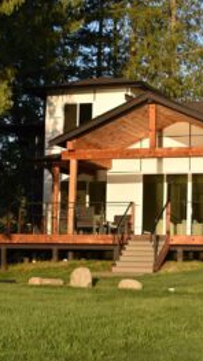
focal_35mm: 91
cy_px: 180
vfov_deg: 23.4
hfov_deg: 13.3
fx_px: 871
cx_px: 100
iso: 100
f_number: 8
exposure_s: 1/200
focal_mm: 38
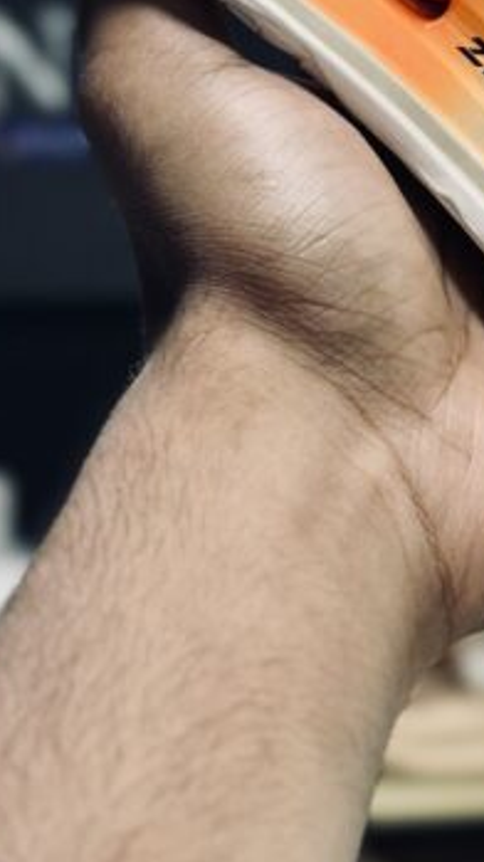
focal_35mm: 140
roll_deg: +0.7
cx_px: 674
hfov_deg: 8.5
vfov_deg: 15.1
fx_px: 3198
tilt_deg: +4.0
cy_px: 1
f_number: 1.78
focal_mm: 6.86
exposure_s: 1/100
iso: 64
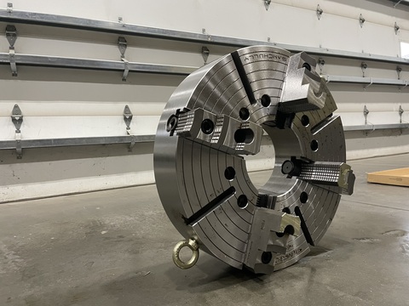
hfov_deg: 67.3
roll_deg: +3.6
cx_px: 204
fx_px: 307
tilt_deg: -1.3
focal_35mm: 26
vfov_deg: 53.1
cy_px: 153
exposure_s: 1/60
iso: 250
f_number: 1.6
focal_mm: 4.2
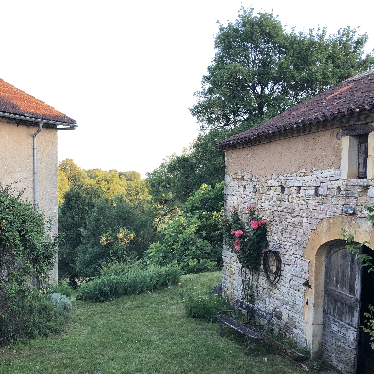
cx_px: 137
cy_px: 220
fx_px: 513
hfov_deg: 39.7
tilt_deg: -4.9
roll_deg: -0.9
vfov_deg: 39.9
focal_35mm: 42
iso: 20
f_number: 1.8
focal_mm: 3.99
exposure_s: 1/100
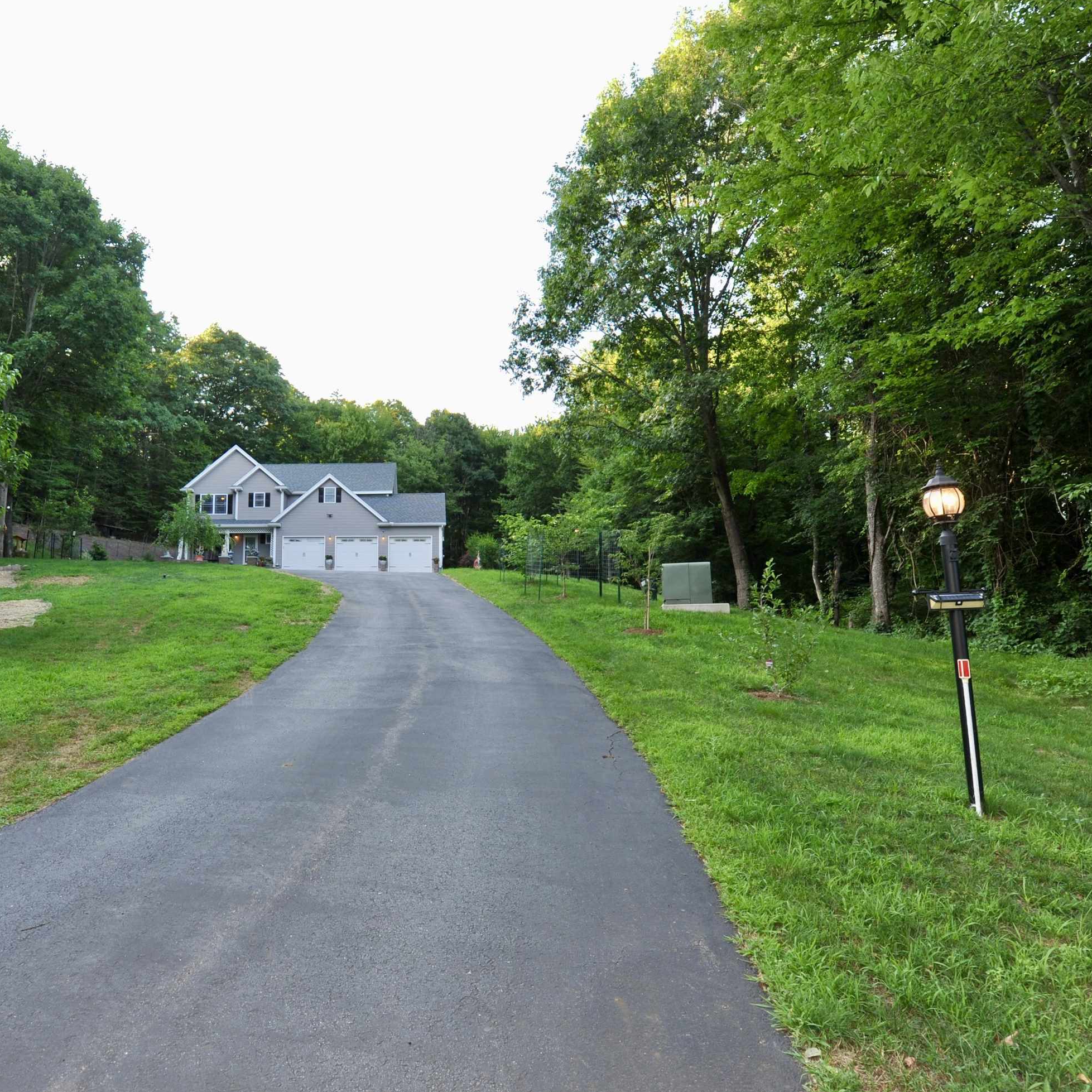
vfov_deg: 74.8
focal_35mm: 20
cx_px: 373
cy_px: 563
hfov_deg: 72.8
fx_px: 714
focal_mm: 15
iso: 250
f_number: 8
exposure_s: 1/60
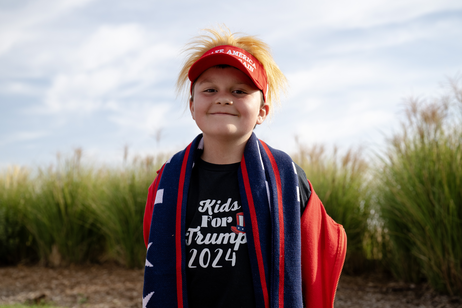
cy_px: 154
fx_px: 731
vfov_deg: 23.8
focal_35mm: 57
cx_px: 231
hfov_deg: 35.1
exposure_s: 1/2000
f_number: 5
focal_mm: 57
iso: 500
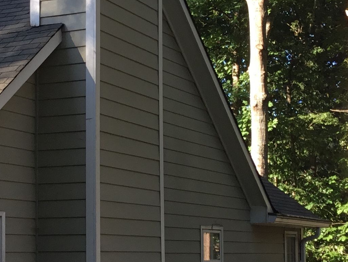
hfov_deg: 19.8
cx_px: 119
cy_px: 165
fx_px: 995
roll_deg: +1.4
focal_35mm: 99
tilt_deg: +4.1
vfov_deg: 14.9
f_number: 2.4
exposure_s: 1/145
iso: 25
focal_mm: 3.3
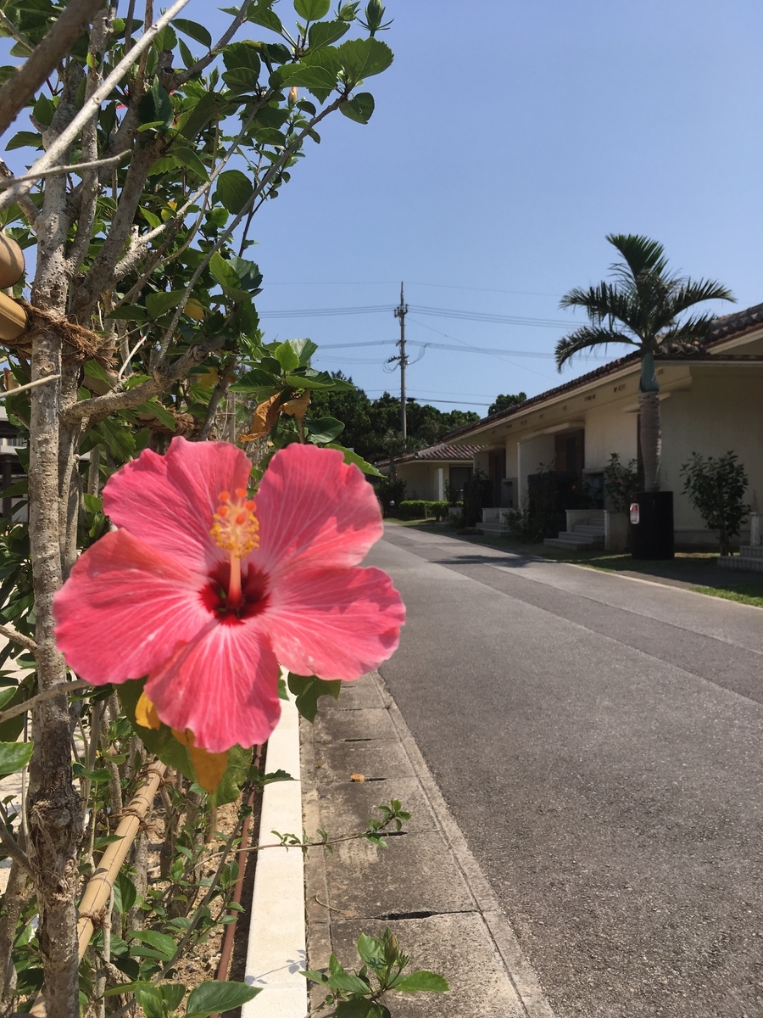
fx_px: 852
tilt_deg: -0.6
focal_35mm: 29
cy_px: 509
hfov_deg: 48.2
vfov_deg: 61.7
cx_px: 382
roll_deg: +1.1
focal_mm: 4.15
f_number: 2.2
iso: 25
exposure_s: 1/1923
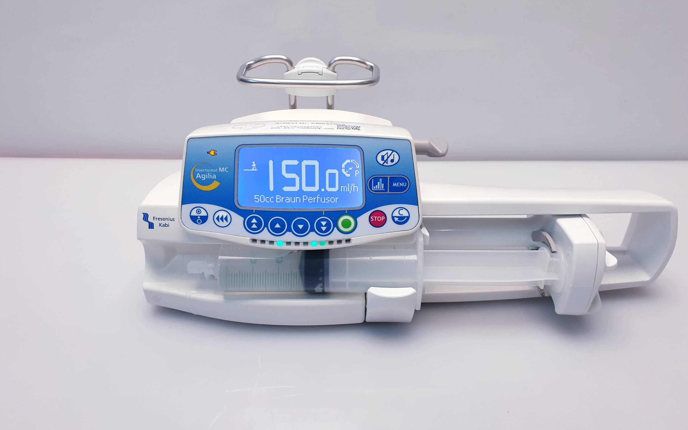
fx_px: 525
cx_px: 344
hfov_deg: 66.5
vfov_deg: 44.5
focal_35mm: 28
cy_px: 203
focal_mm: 4.3
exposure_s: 1/100
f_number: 2.4
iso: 80
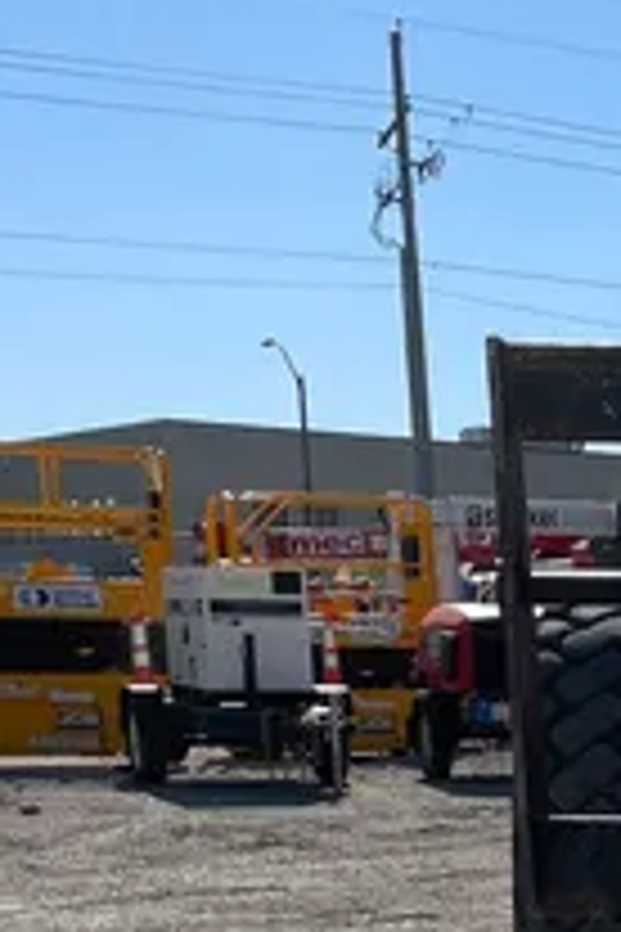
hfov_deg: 12.9
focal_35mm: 96
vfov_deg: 19.8
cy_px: 1150
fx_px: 2484
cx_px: 1120
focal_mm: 4.2
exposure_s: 1/4464
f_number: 1.6
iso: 32
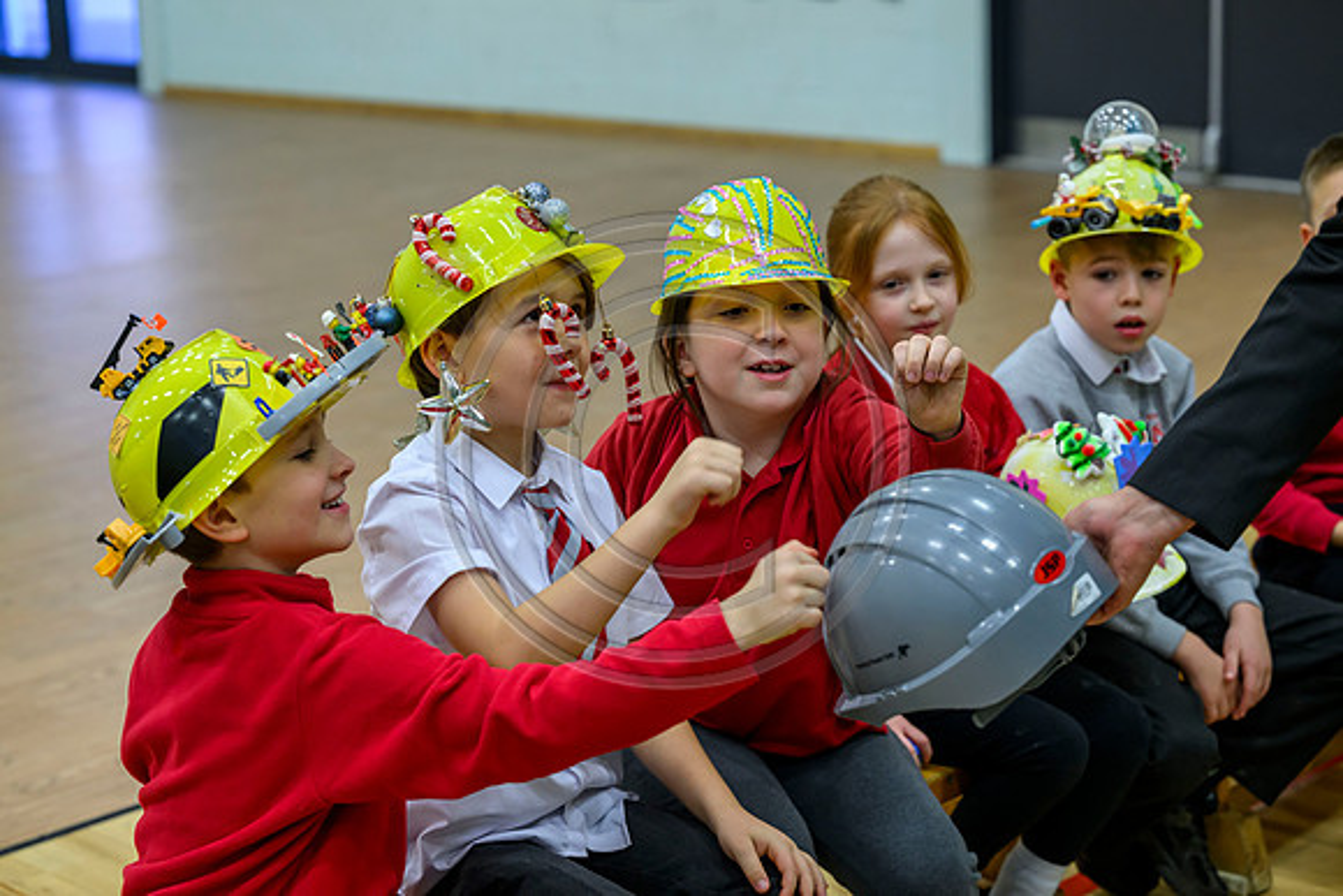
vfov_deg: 18.9
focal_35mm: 72
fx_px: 2687
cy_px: 448
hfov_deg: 28.1
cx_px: 672
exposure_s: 1/200
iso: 2500
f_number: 4
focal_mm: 72
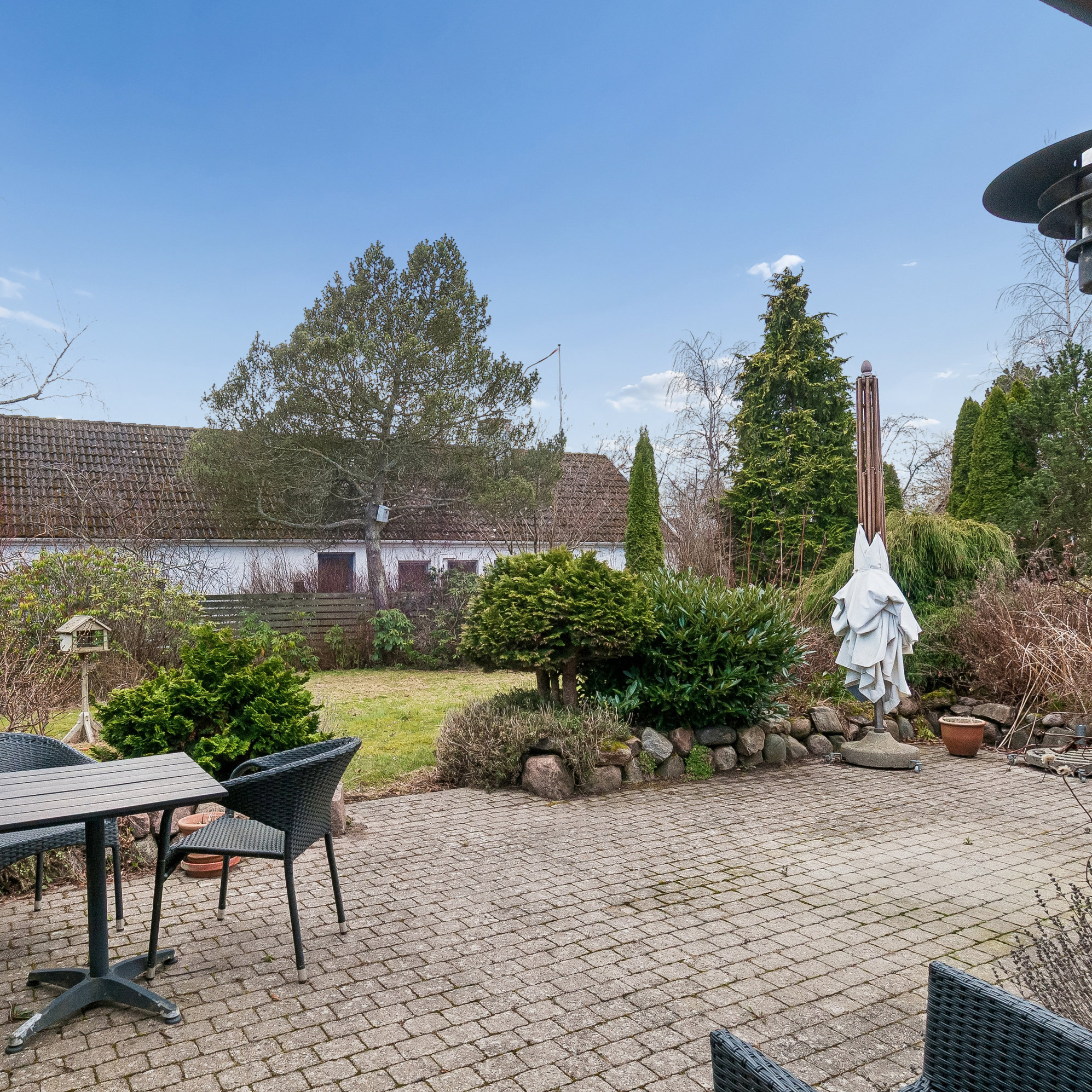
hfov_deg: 66.4
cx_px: 423
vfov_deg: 67.3
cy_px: 546
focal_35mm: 23
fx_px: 821
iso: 320
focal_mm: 12
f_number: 11
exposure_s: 1/200
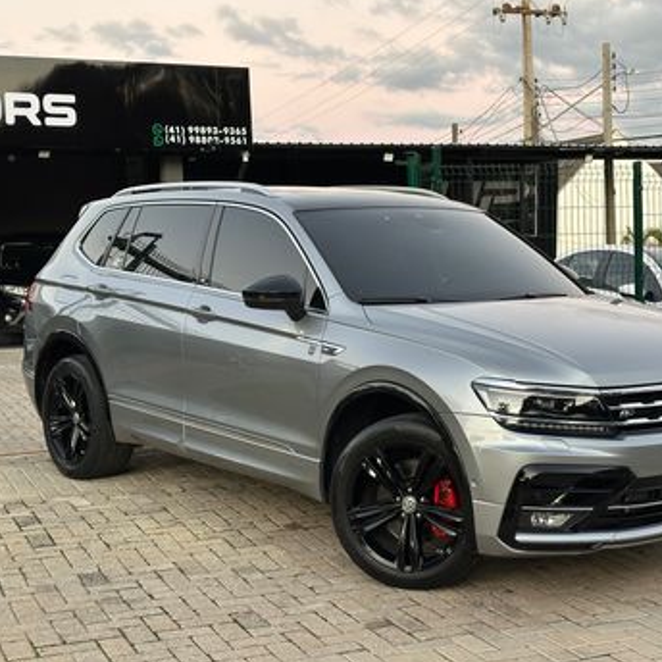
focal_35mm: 58
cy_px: 335
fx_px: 1255
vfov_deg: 29.6
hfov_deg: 29.4
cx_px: 414
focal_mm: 6.86
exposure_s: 1/60
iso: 200
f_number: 1.78
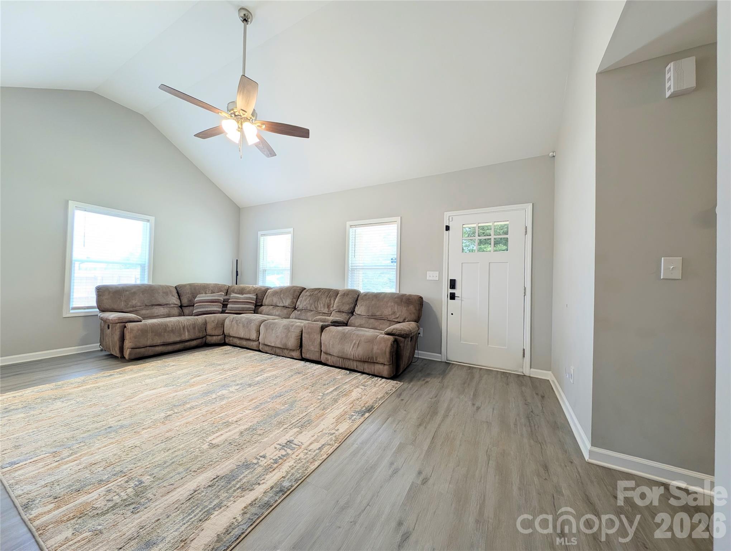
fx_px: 254
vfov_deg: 94.6
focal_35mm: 12
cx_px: 366
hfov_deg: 110.5
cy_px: 276
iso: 70
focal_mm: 2.23
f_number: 1.95
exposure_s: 1/60
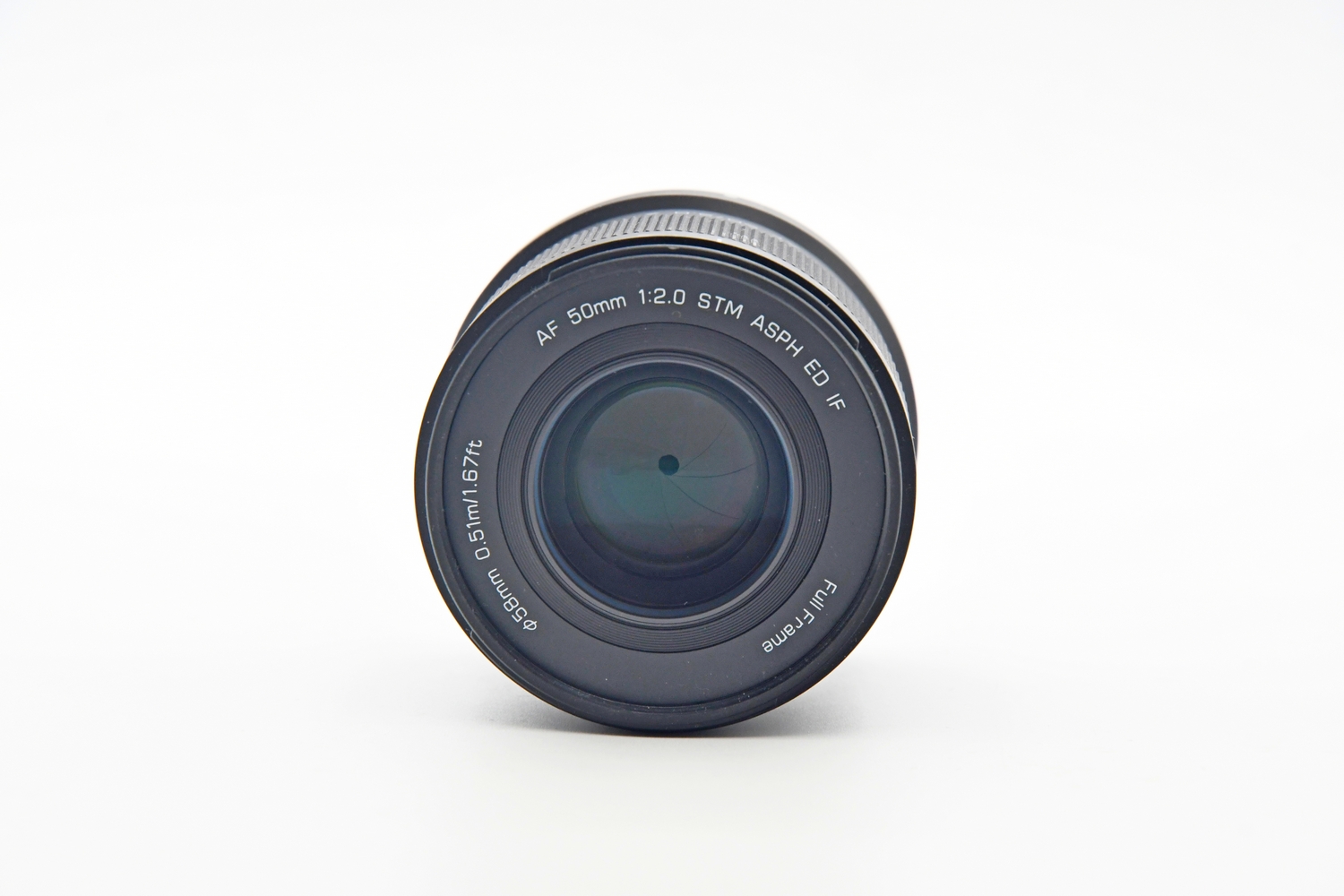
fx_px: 4480
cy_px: 448
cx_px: 672
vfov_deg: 11.4
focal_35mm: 120
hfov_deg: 17.1
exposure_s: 1/125
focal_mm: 80
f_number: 8
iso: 1250
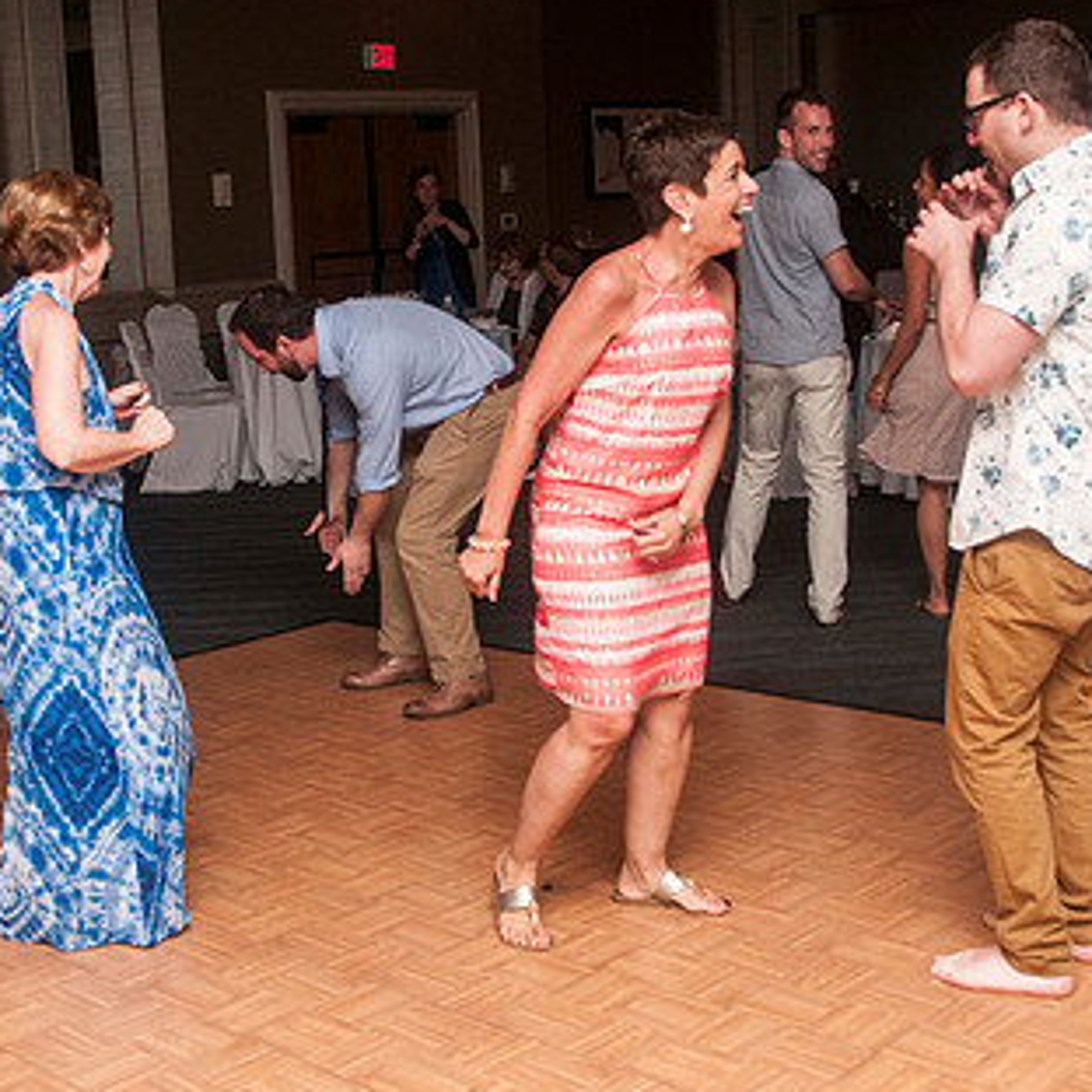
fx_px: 1856
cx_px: 494
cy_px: 457
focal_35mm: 52
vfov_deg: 32.7
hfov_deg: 32.8
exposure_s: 1/60
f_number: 5.6
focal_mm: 22
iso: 400
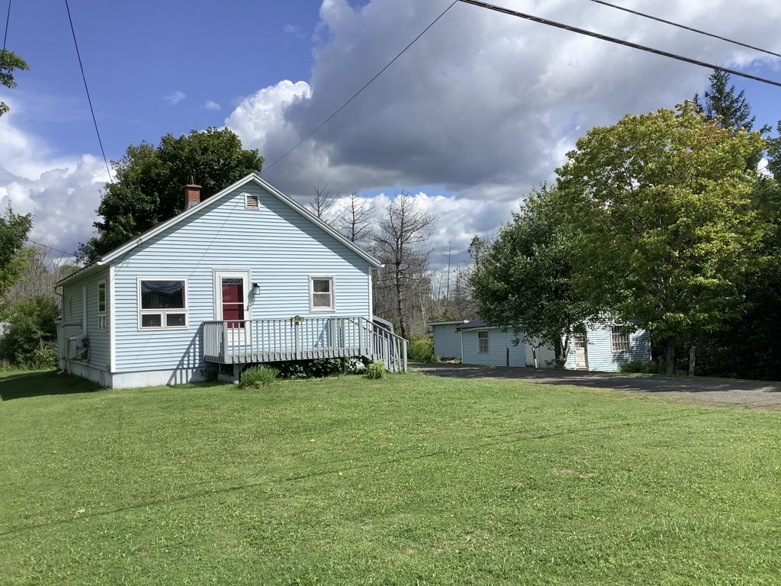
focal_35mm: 31
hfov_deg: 58.4
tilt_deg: +1.0
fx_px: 699
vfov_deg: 45.4
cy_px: 293
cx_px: 390
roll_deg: +1.1
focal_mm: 3.3
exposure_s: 1/1942
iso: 25
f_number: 2.4
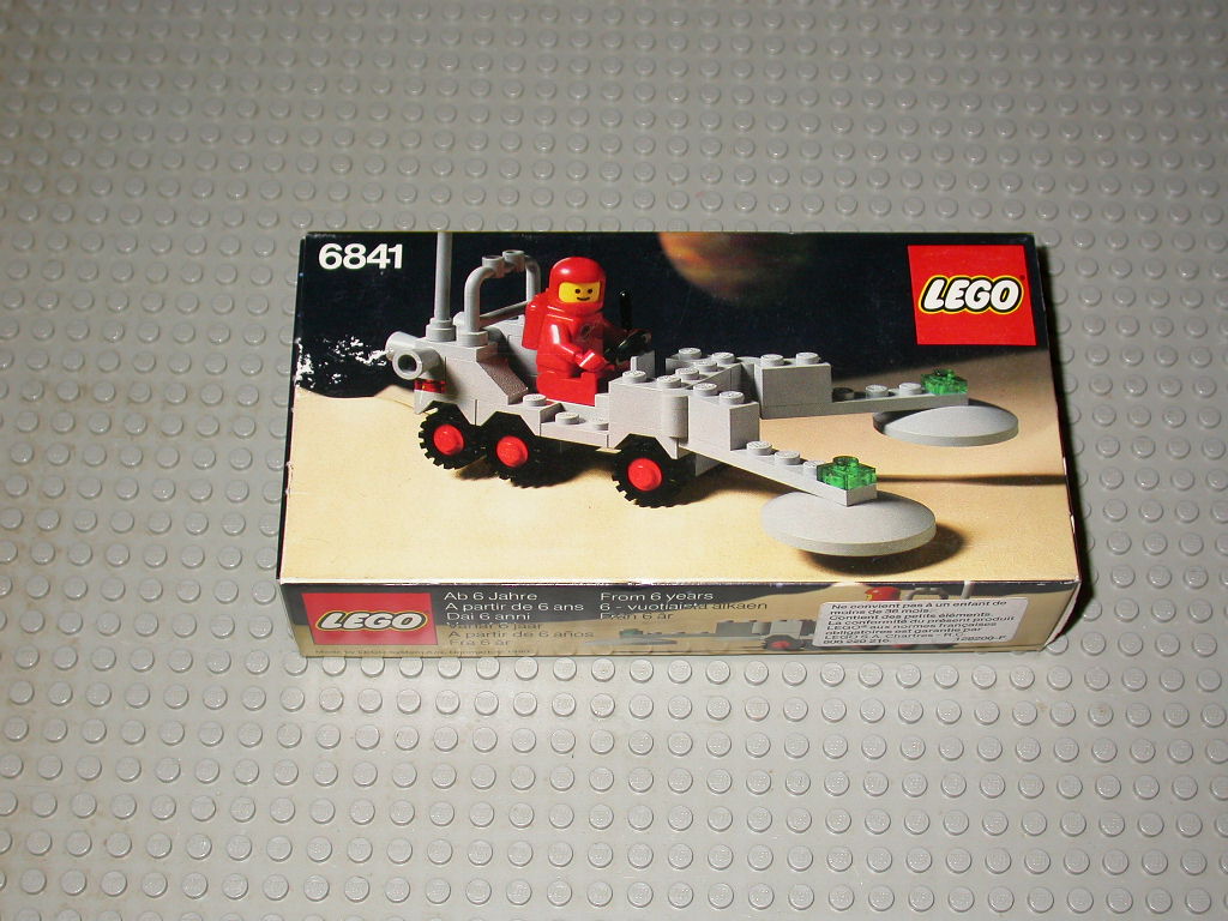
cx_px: 614
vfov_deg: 24.8
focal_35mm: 59
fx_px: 2093
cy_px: 460
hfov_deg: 32.7
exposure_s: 1/60.3
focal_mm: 12.2
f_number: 3
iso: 100
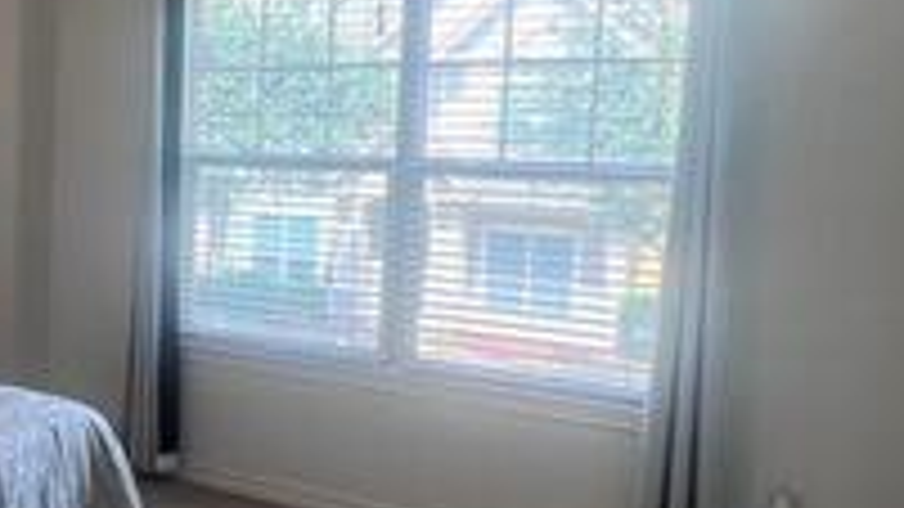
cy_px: 216
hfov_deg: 38.6
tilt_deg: -4.3
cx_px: -58
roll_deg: -1.0
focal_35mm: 45
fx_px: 1079
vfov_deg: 26.5
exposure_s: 1/120
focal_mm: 1.57
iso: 80
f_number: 1.8
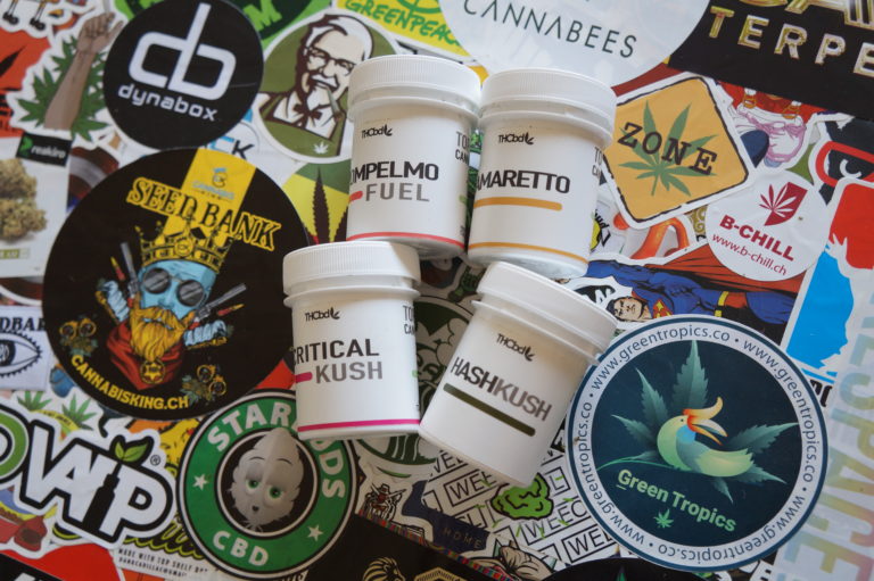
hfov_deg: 48.0
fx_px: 983
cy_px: 290
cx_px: 437
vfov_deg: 33.0
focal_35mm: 40
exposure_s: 1/30
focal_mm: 27
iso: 400
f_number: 5
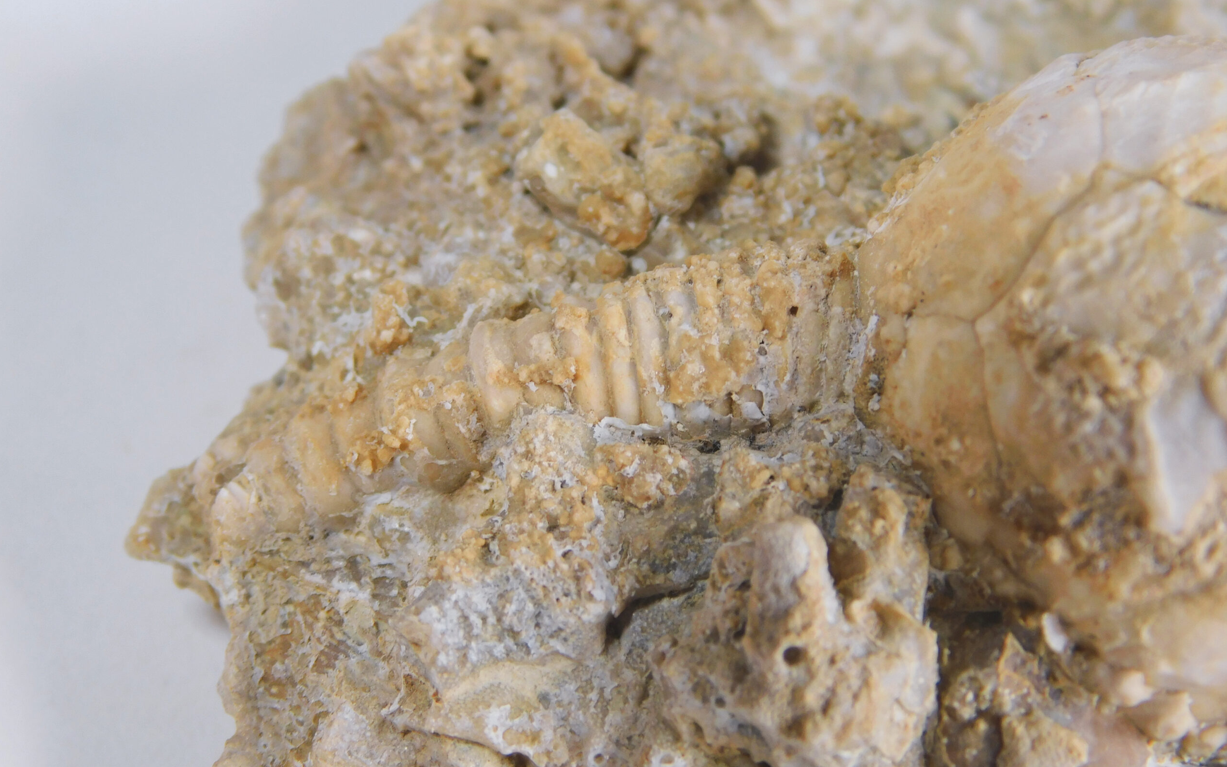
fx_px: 4782
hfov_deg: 14.6
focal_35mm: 143
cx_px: 612
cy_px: 432
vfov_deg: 9.2
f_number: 5
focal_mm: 23.7
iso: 125
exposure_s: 1/100
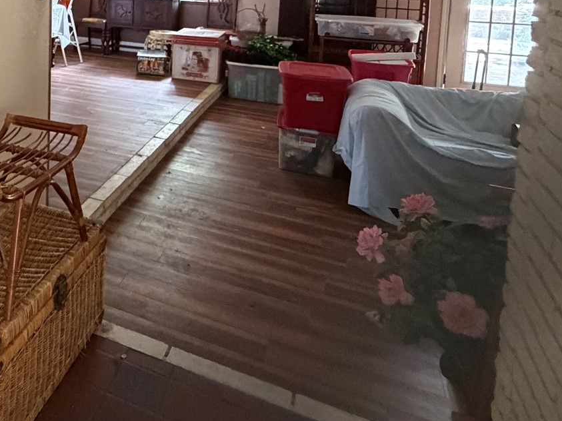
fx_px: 552
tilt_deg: -5.4
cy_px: 2
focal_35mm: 34
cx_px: 27
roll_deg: -1.1
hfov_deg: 46.9
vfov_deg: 37.4
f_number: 2.2
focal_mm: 2.22
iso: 1000
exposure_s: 1/60
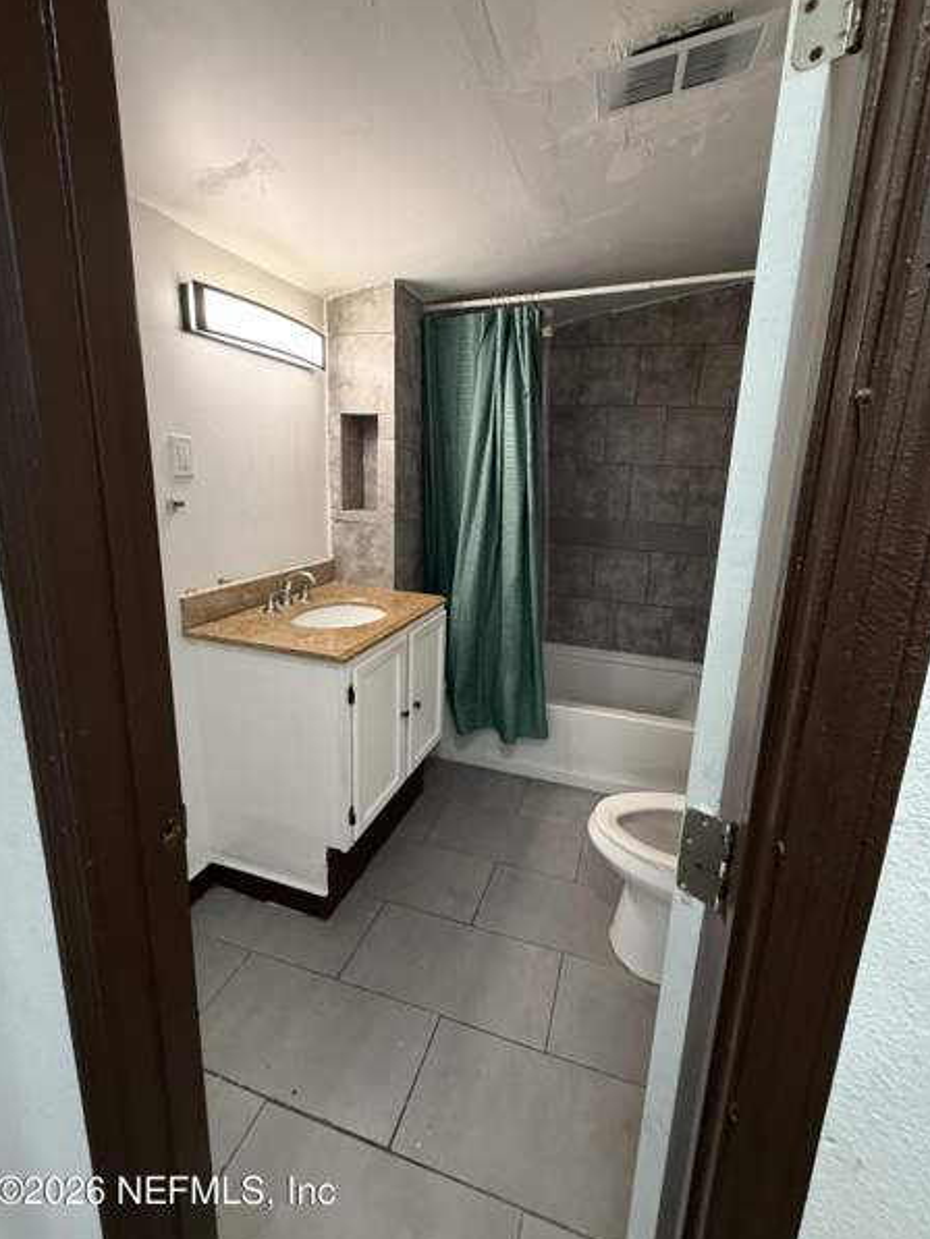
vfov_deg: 98.1
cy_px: 587
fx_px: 537
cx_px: 490
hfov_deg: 81.7
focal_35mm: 15
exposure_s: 1/60
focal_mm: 2.22
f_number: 2.2
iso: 320
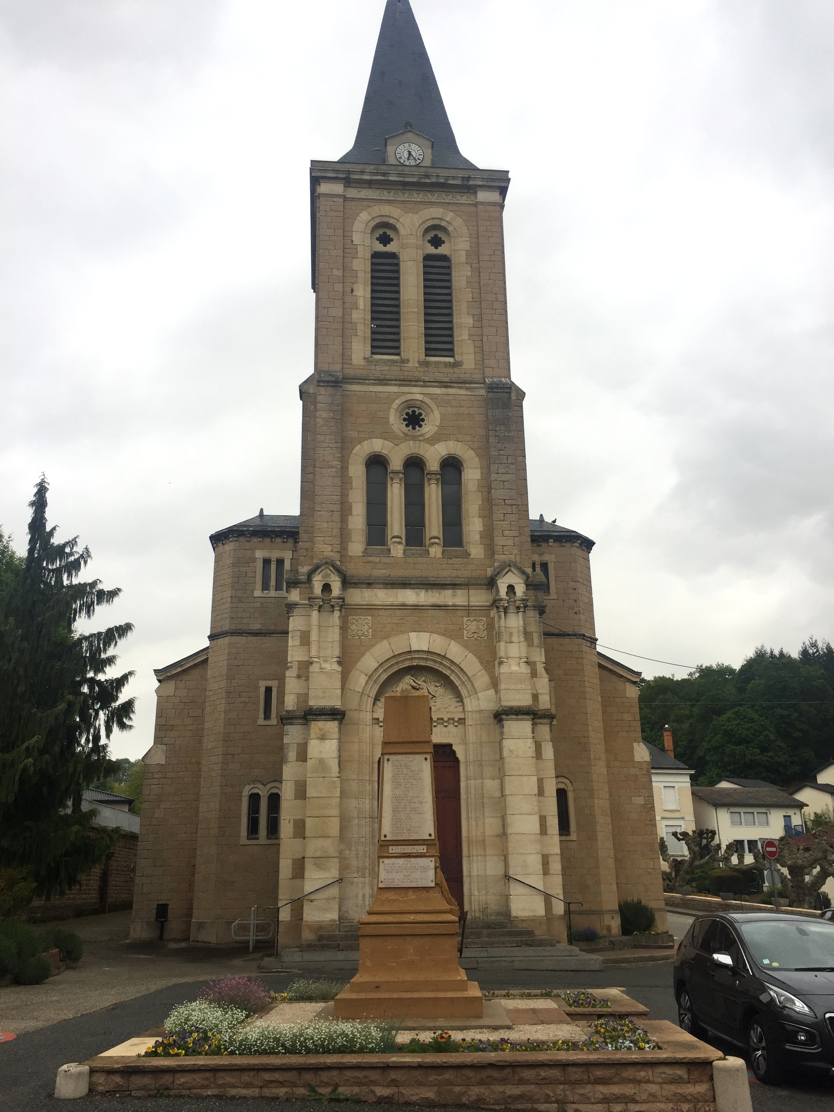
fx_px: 932
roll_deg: +0.8
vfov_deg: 61.7
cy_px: 556
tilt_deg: +19.2
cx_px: 417
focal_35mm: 29
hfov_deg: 48.2
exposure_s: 1/120
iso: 32
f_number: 2.2
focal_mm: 4.15
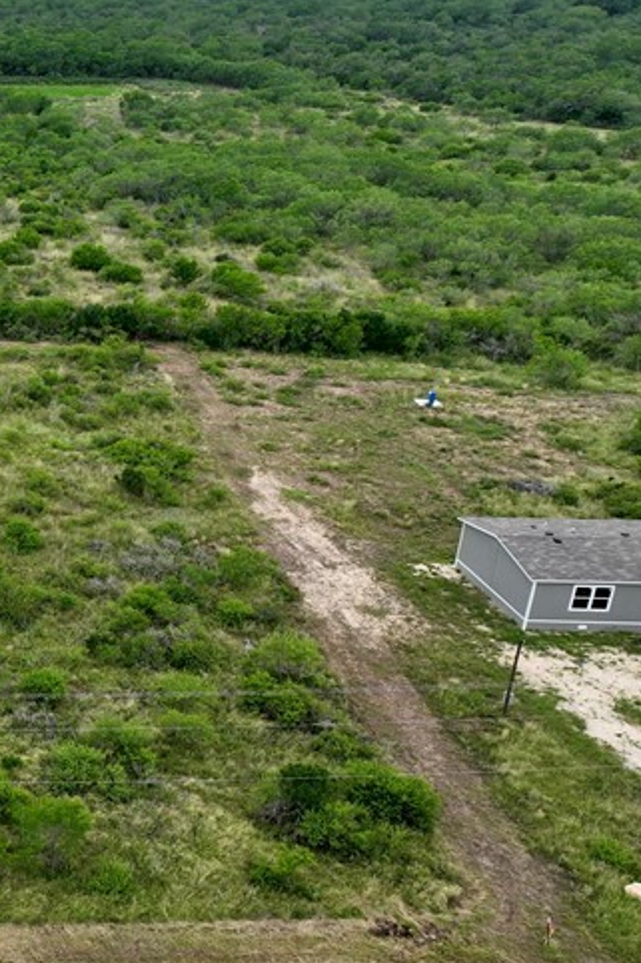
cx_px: -339
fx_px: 1416
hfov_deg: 21.2
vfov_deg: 37.5
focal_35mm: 53
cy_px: 463
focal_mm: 12.29
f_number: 2.8
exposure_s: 1/1250
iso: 100
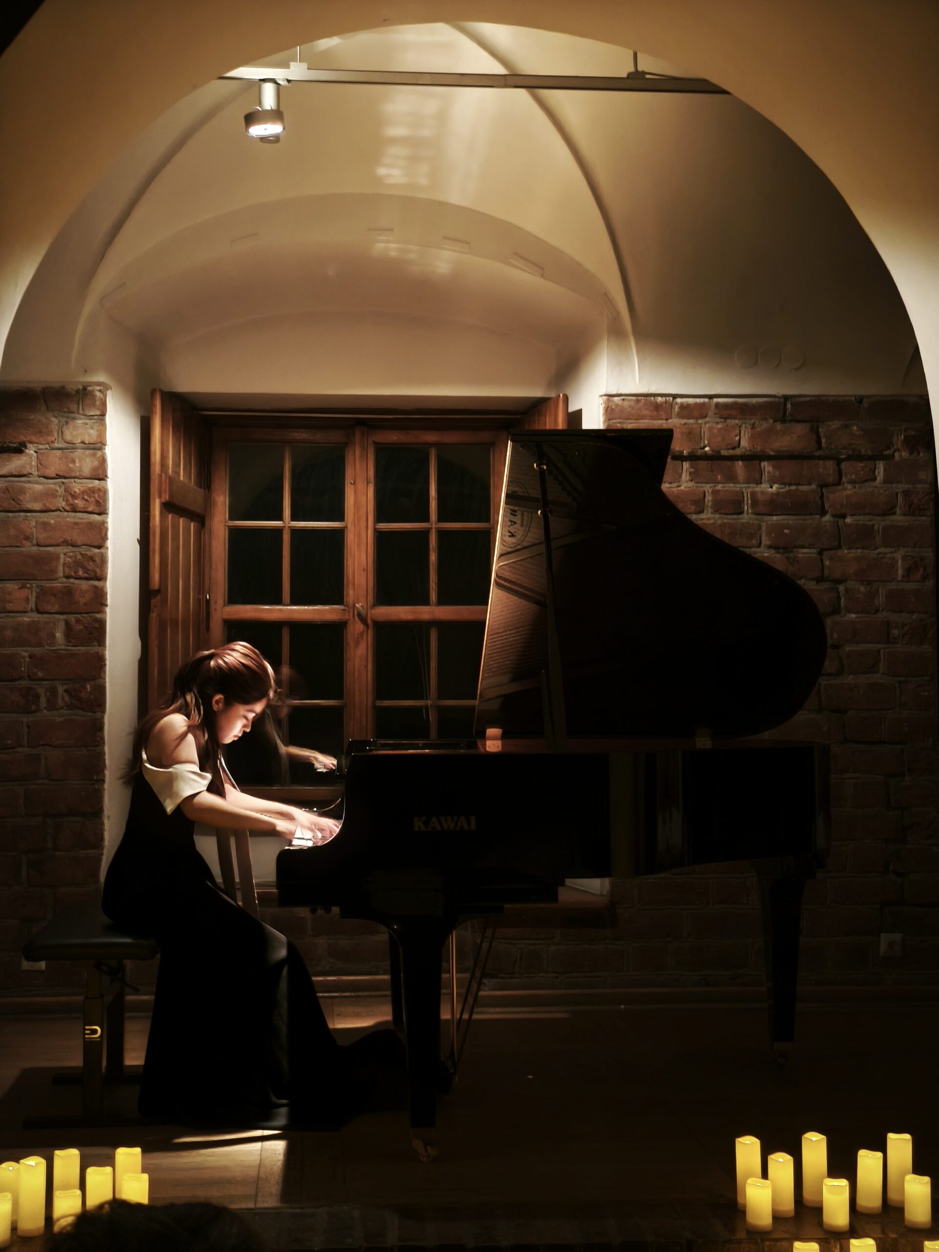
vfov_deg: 38.2
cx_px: 470
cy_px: 626
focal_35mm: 50
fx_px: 1808
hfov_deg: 29.1
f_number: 1.9
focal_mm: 7.1
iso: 8000
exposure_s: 1/17.1
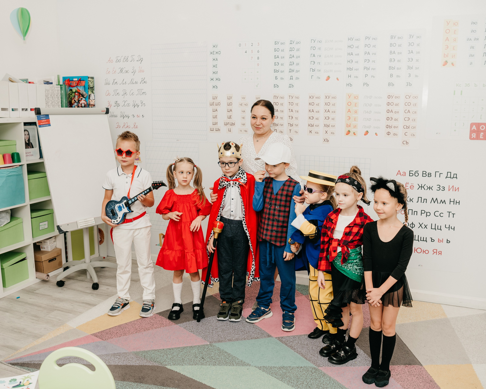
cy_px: 201
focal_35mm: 30
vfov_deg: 48.5
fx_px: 432
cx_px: 242
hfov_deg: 58.8
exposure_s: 1/160
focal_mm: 24
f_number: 4
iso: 160
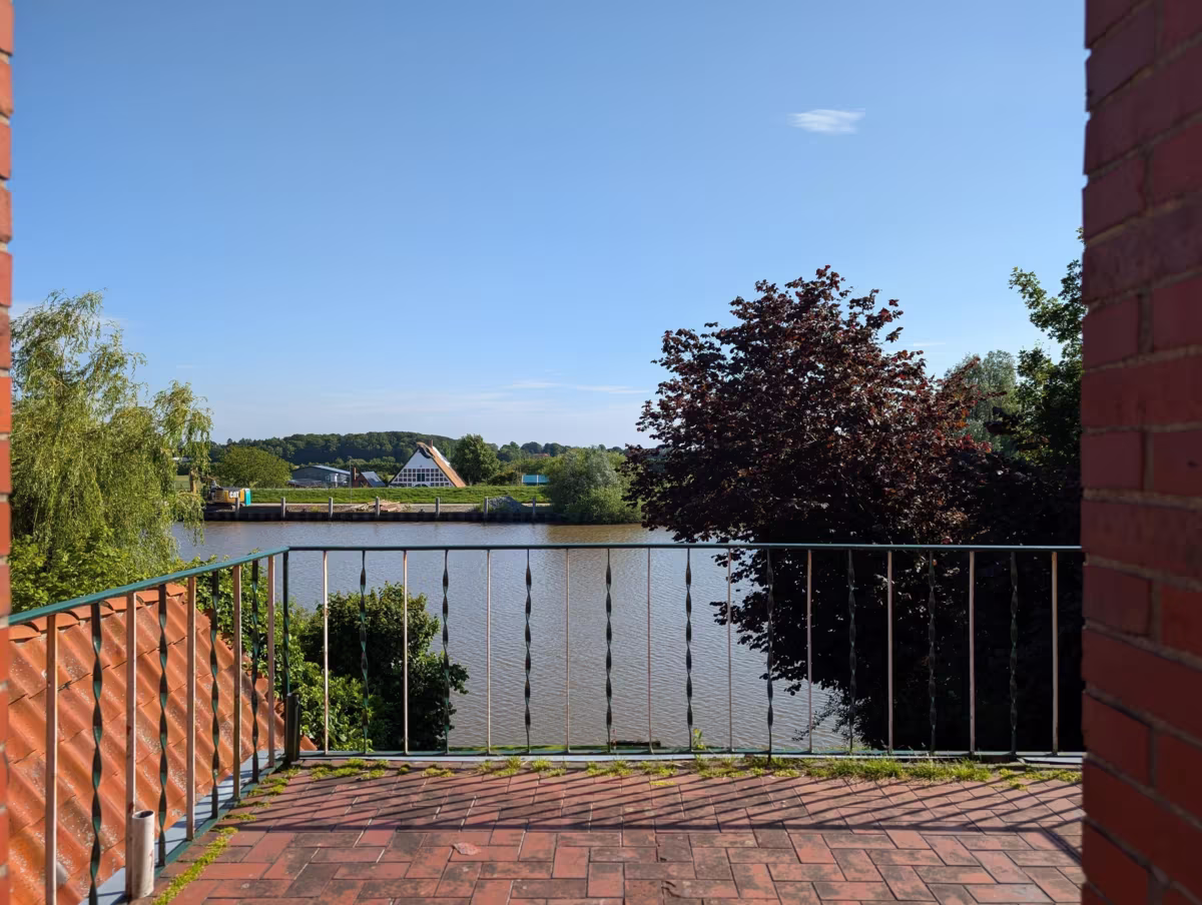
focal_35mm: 24
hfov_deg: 71.5
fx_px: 835
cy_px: 452
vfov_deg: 57.0
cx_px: 601
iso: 22
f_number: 1.68
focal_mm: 6.9
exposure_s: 1/1159
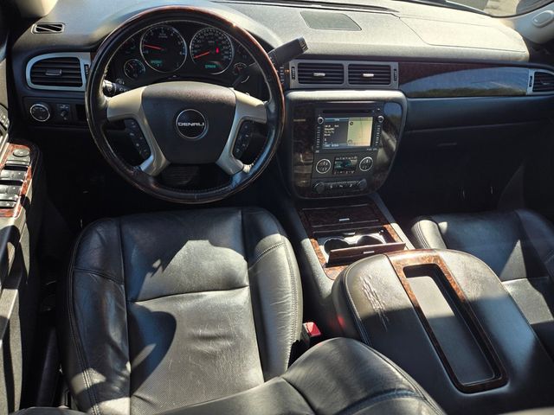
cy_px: 208
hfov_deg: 73.9
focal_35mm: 23
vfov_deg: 58.9
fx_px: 368
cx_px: 277
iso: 25
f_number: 1.8
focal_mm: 5.4
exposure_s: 1/296
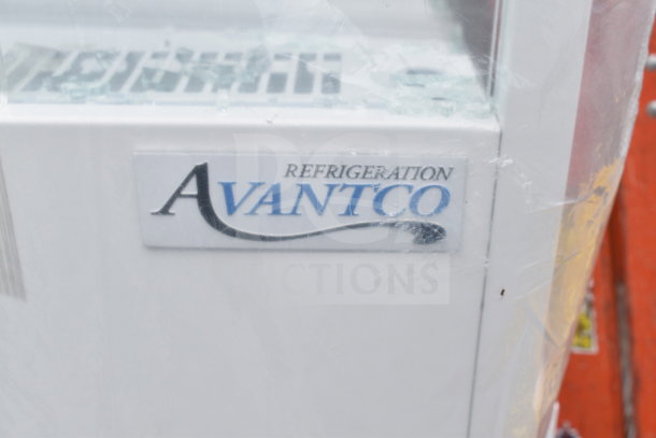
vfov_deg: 29.0
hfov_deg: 42.3
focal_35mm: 46
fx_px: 847
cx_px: 328
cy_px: 219
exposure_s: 1/200
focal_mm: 31
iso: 200
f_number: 7.1
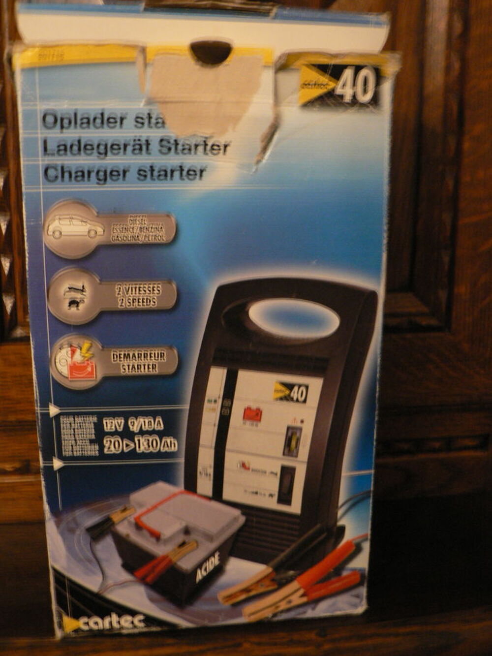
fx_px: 682
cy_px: 328
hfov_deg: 39.7
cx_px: 246
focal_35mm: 36
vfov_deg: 51.4
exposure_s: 1/4
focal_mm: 6
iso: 200
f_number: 2.8
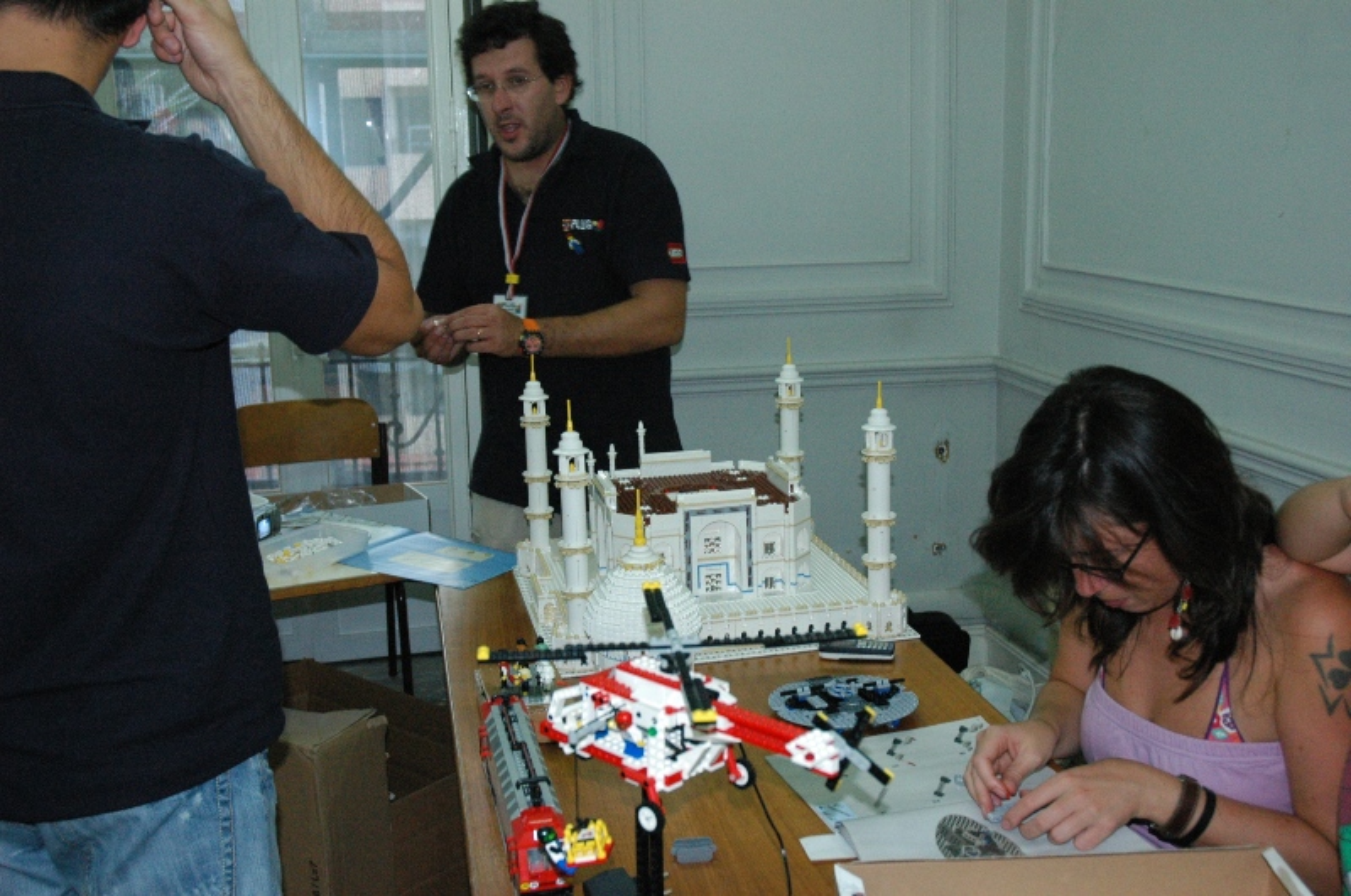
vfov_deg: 32.9
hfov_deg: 48.0
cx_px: 676
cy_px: 448
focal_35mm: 40
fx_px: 1518
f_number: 5
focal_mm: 27
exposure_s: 1/60
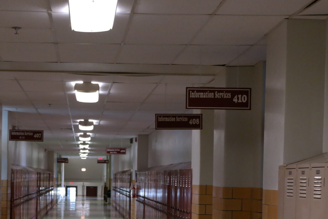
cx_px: 100
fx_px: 665
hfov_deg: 27.5
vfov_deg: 18.4
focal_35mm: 73
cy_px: 196
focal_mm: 20
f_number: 3.5
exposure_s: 1/40
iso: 800
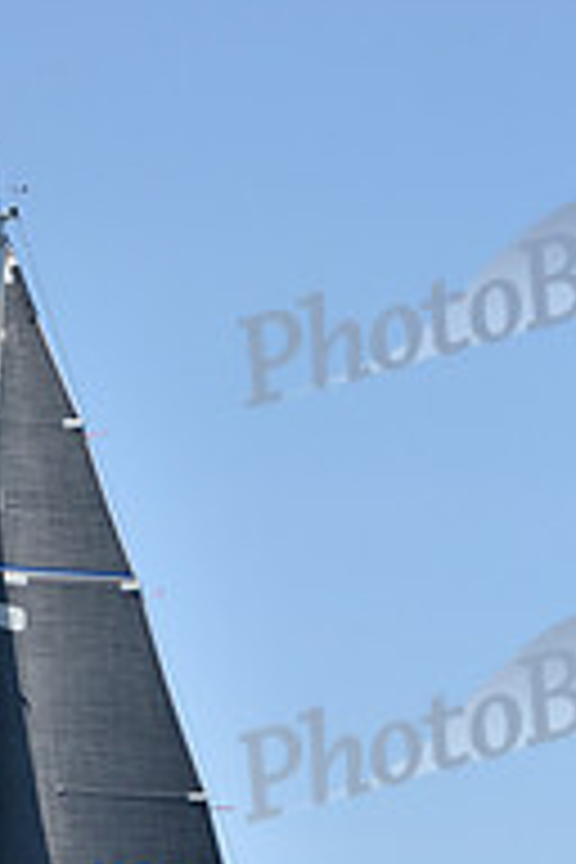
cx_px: 7
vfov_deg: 7.1
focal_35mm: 287
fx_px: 6887
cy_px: 1004
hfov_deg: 4.8
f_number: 3.2
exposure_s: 1/6400
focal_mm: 95
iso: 250
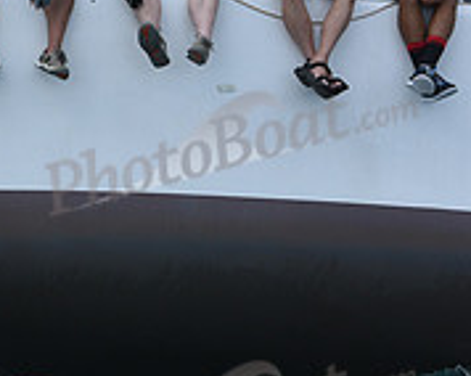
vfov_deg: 6.7
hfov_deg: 8.3
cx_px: -90
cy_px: 46
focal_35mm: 230
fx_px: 3203
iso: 250
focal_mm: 75
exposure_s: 1/1250
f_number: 5.6
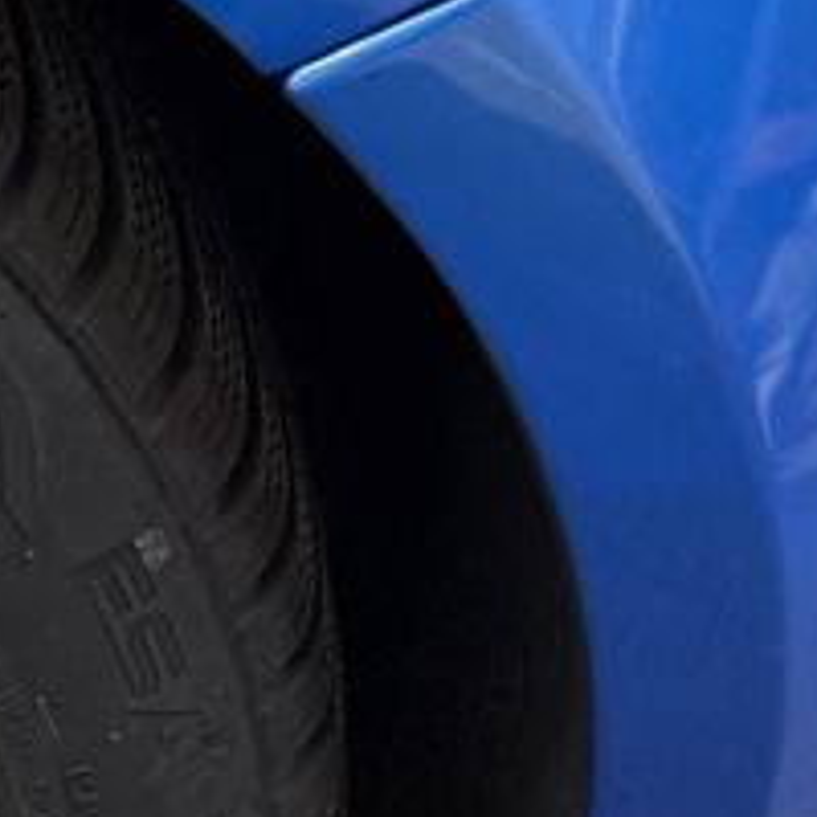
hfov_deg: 12.8
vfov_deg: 16.1
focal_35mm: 106
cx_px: -1127
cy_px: 805
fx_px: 2830
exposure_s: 1/50
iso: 160
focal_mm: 6.76
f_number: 1.78
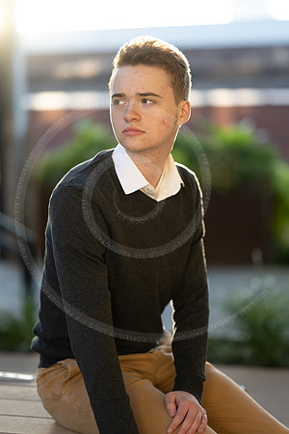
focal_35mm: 85
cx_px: 144
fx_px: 1023
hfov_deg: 16.1
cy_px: 217
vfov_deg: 23.9
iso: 200
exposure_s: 1/400
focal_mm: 85
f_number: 1.8
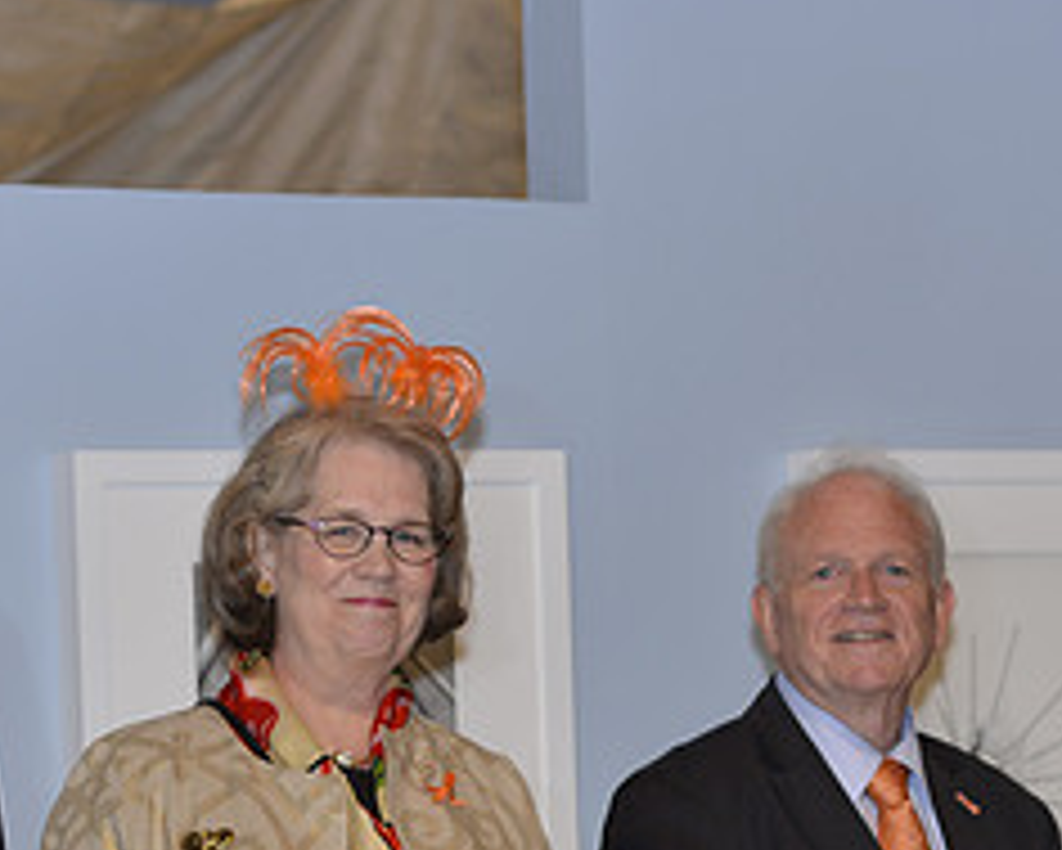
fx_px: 6163
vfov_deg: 7.9
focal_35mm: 196
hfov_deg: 9.8
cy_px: 821
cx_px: 392
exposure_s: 1/125
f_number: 3.2
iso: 320
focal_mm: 85
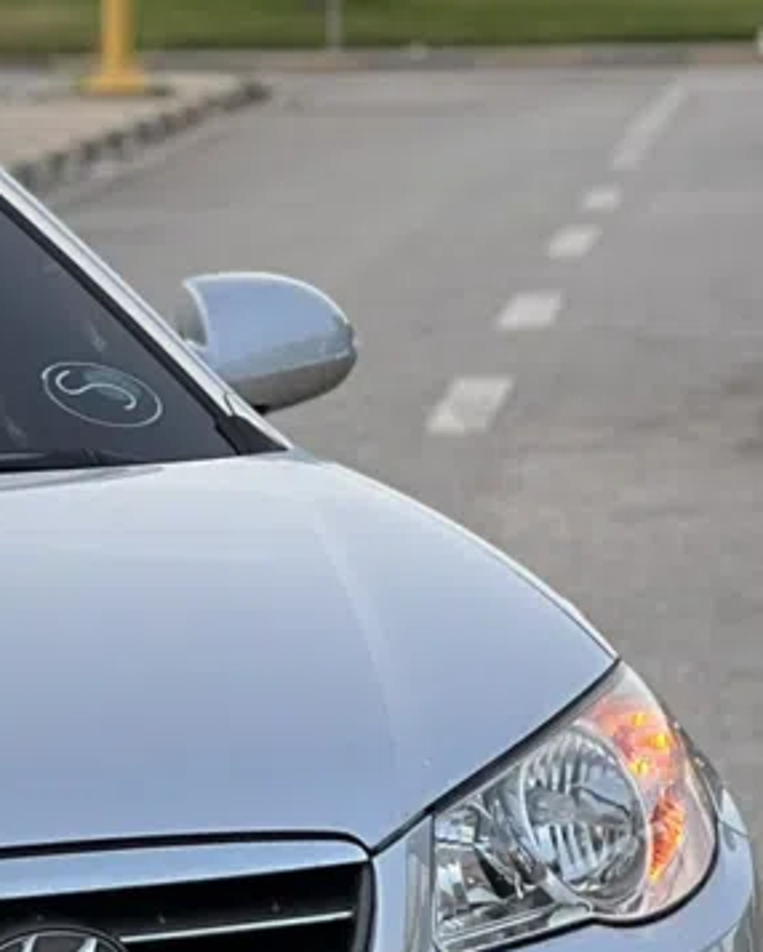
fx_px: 8094
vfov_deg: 6.7
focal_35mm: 287
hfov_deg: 5.3
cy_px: 167
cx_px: -582
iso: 50
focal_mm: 9
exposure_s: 1/121
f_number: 2.8
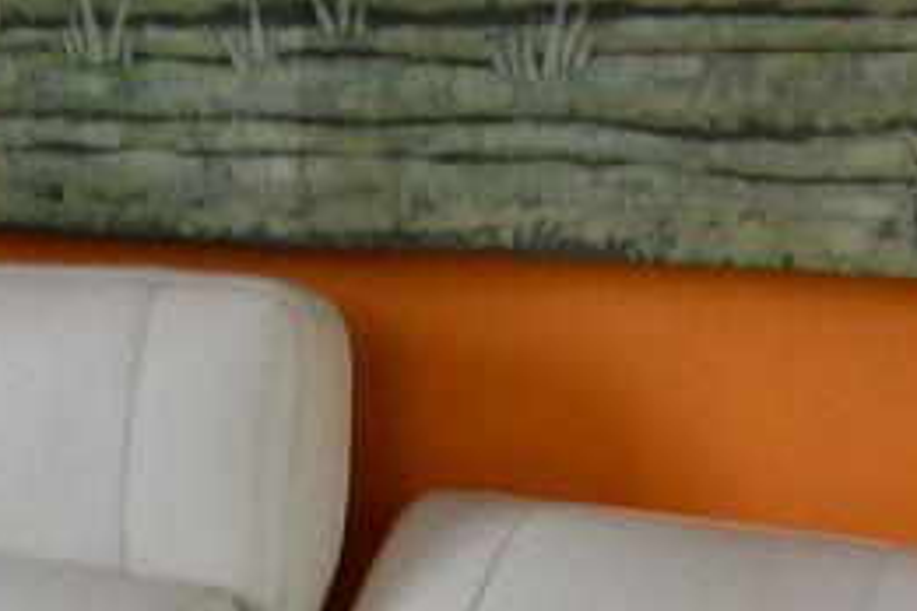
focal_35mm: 138
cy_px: 1055
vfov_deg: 9.5
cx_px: 190
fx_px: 3515
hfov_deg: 14.8
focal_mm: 18
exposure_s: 1/250
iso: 640
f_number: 3.5
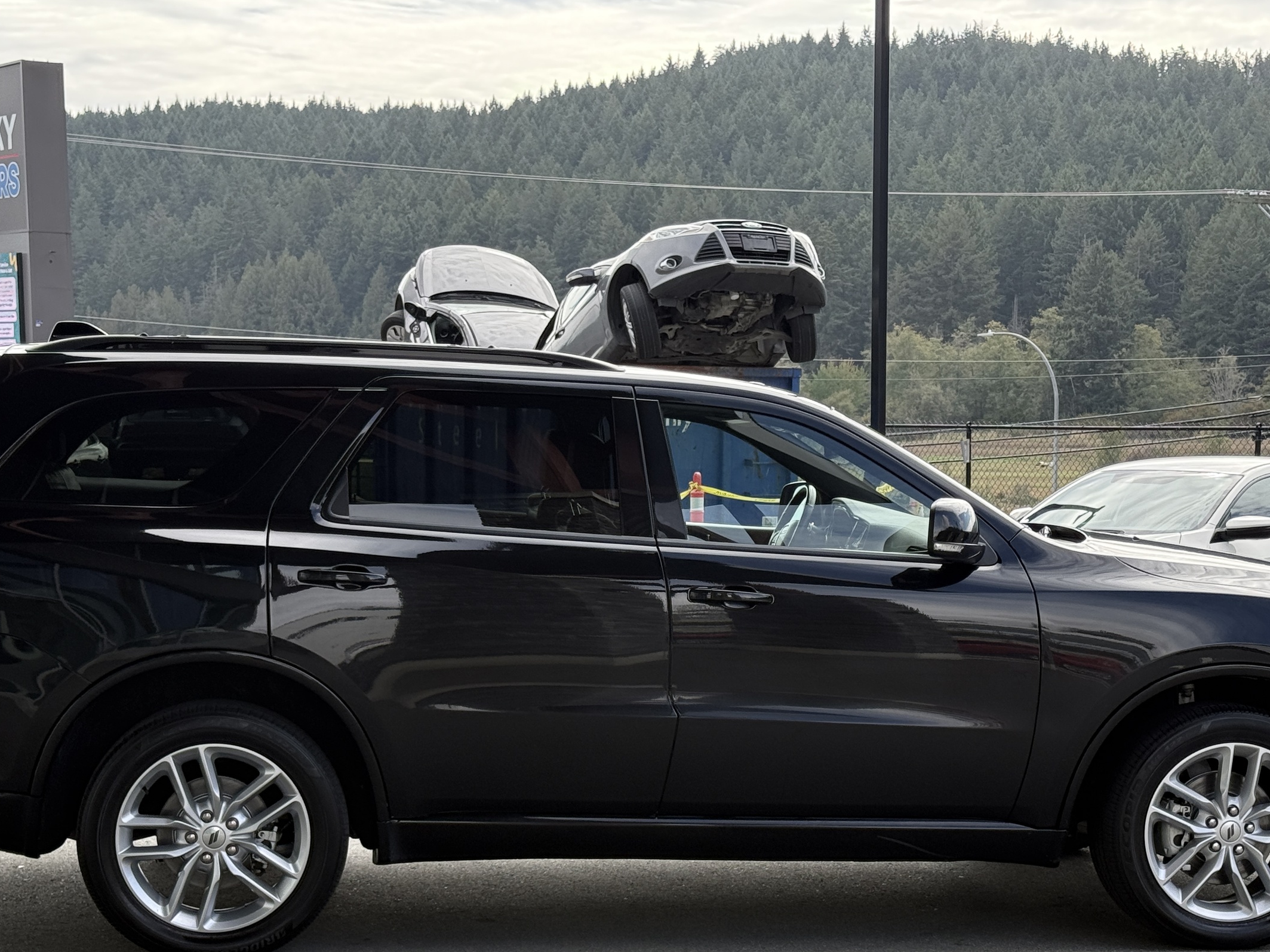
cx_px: 622
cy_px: 637
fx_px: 2385
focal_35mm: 65
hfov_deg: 29.8
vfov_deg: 22.5
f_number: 1.78
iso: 80
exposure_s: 1/1149
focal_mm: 6.76
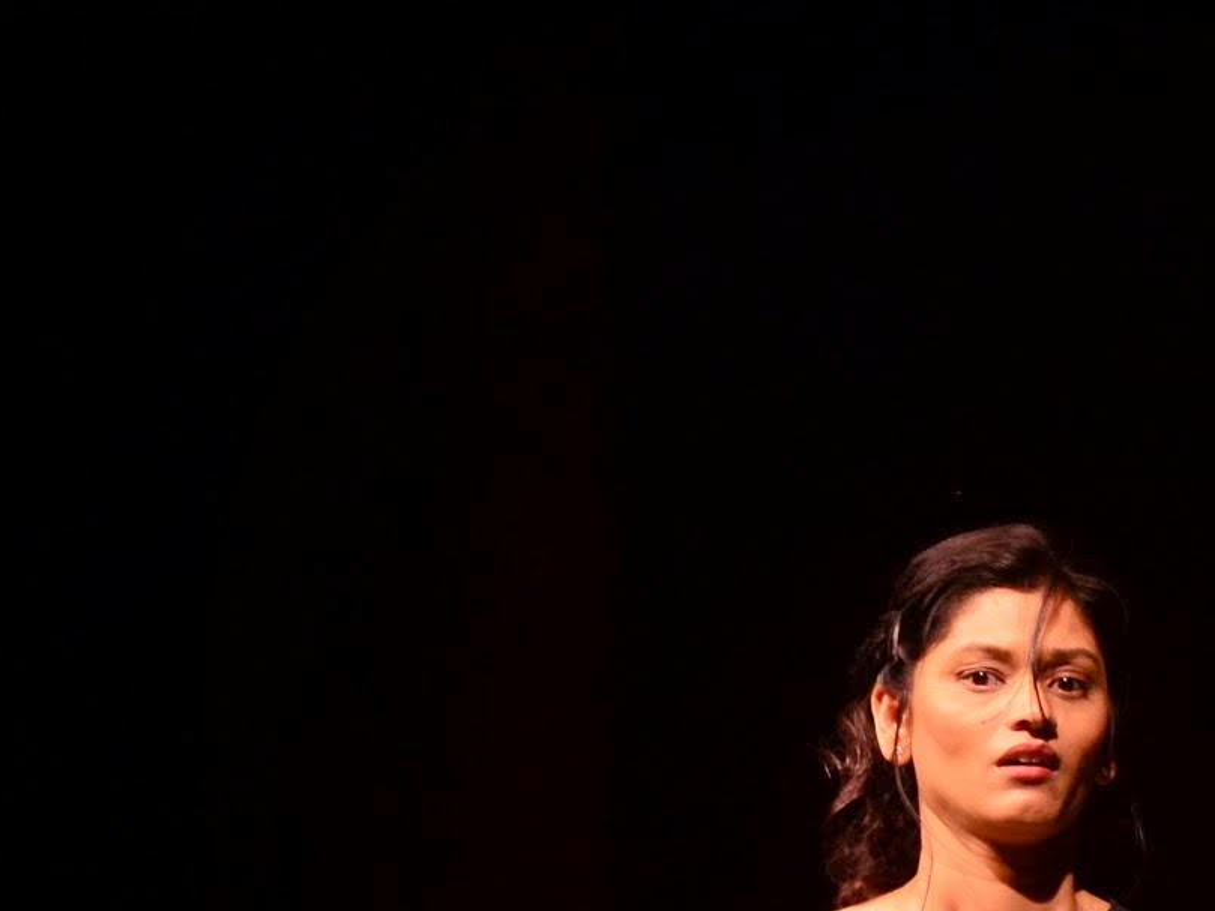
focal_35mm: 273
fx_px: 9591
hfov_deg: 7.2
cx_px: 1407
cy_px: 1017
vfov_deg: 5.4
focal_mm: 75
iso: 800
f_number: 5.3
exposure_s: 1/40
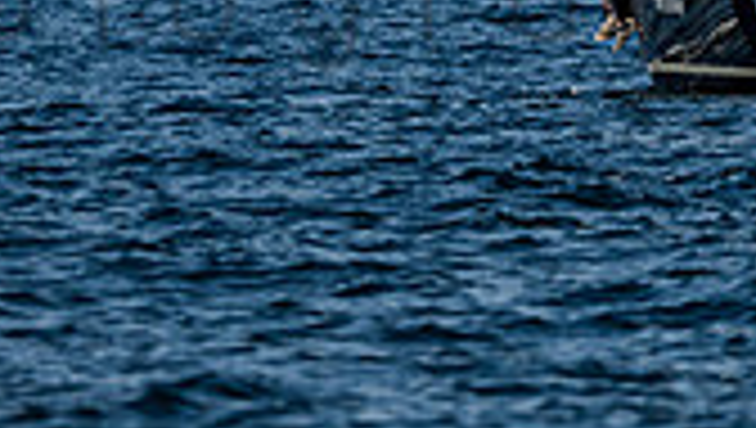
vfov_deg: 1.1
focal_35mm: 1073
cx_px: 1028
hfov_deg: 2.0
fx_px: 21537
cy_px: -44
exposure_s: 1/5000
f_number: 5
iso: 400
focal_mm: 220
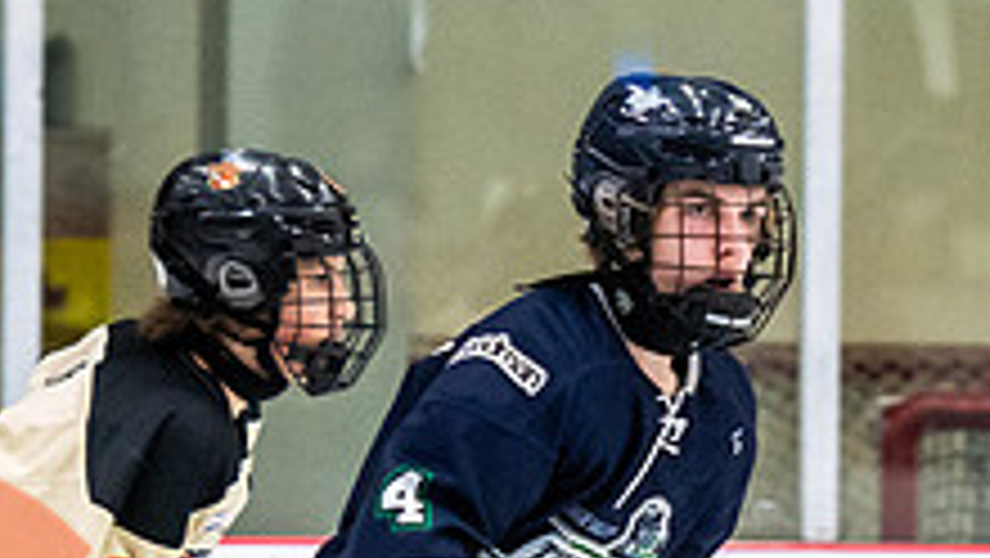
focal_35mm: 653
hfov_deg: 3.3
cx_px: 604
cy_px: 630
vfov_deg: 1.9
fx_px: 17150
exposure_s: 1/640
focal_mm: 135
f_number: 2.8
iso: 2000
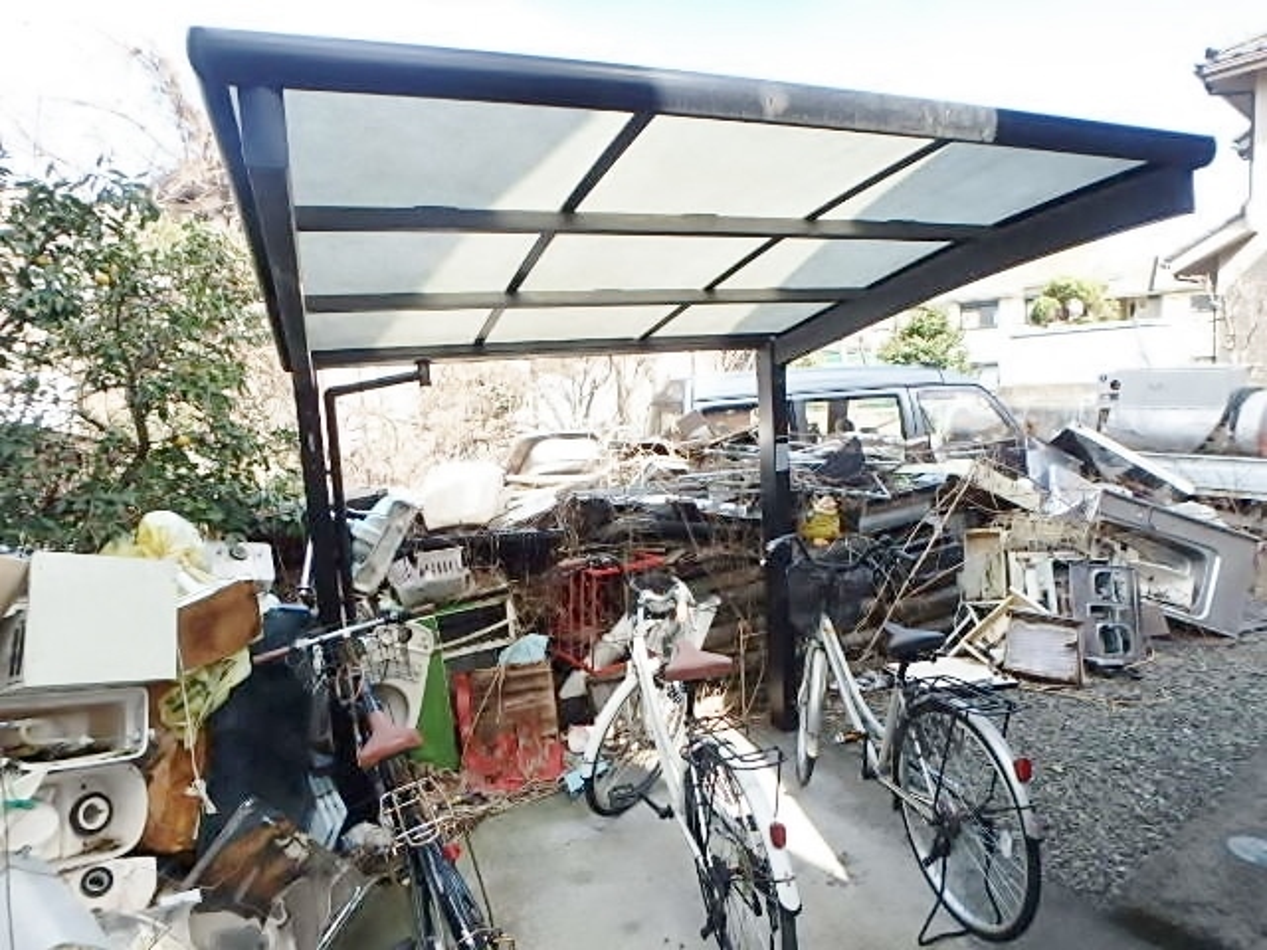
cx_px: 634
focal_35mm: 21
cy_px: 475
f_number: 3.5
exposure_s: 1/250
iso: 160
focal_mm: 3.7
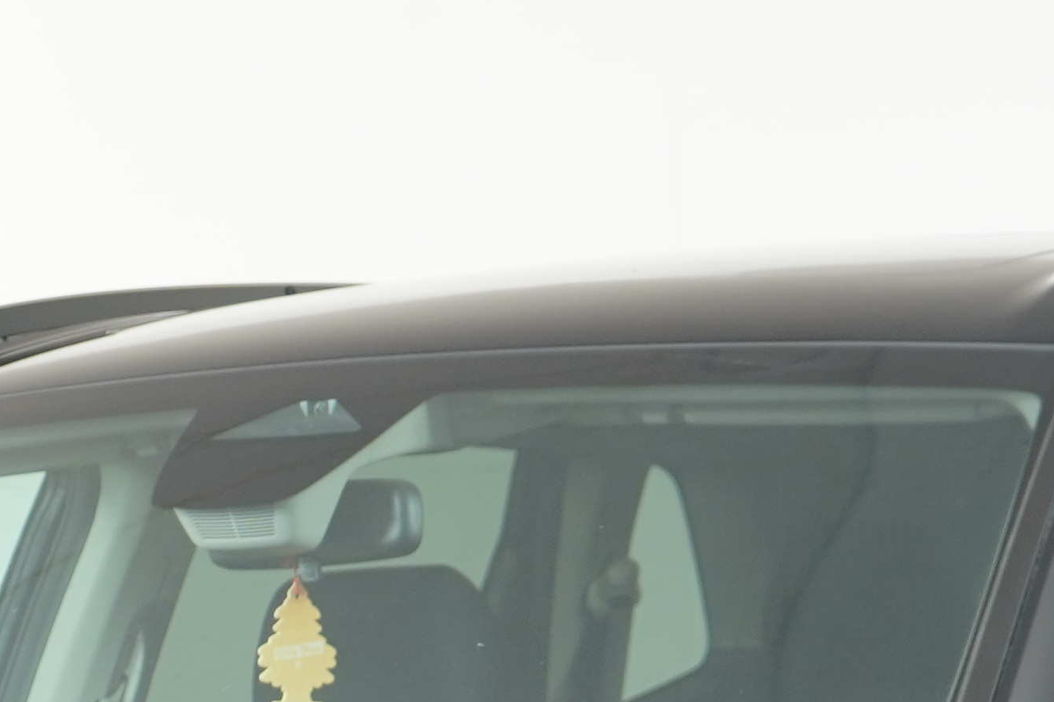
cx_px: 156
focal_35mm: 239
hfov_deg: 8.6
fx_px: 6996
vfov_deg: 5.6
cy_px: 1315
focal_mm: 53
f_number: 5
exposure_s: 1/60
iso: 500
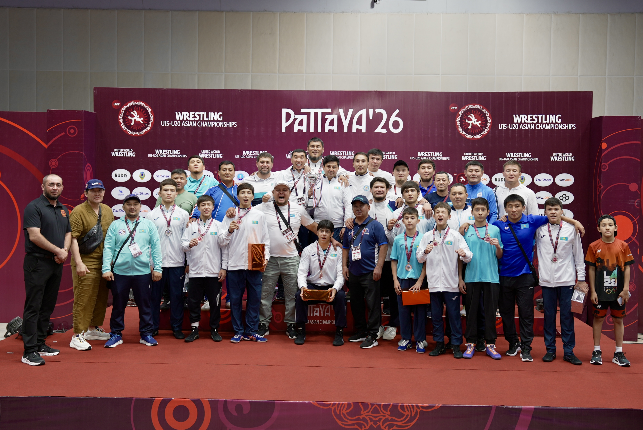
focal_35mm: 38
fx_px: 679
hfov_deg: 50.7
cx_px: 322
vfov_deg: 35.1
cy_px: 215
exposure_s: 1/125
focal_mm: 38
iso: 250
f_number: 2.8
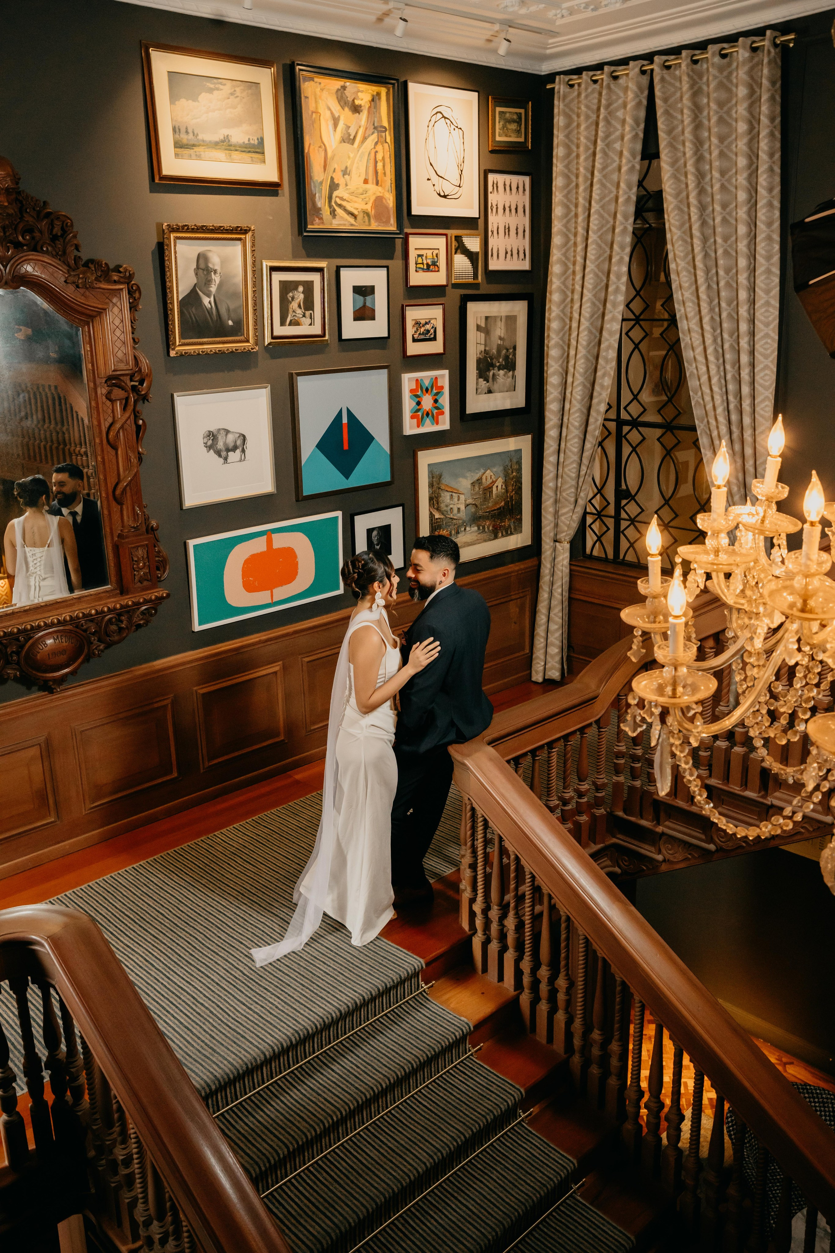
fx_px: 1089
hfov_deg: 42.0
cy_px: 626
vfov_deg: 59.8
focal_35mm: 31
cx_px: 418
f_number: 5.6
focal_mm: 31.3
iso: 4000
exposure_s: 1/100
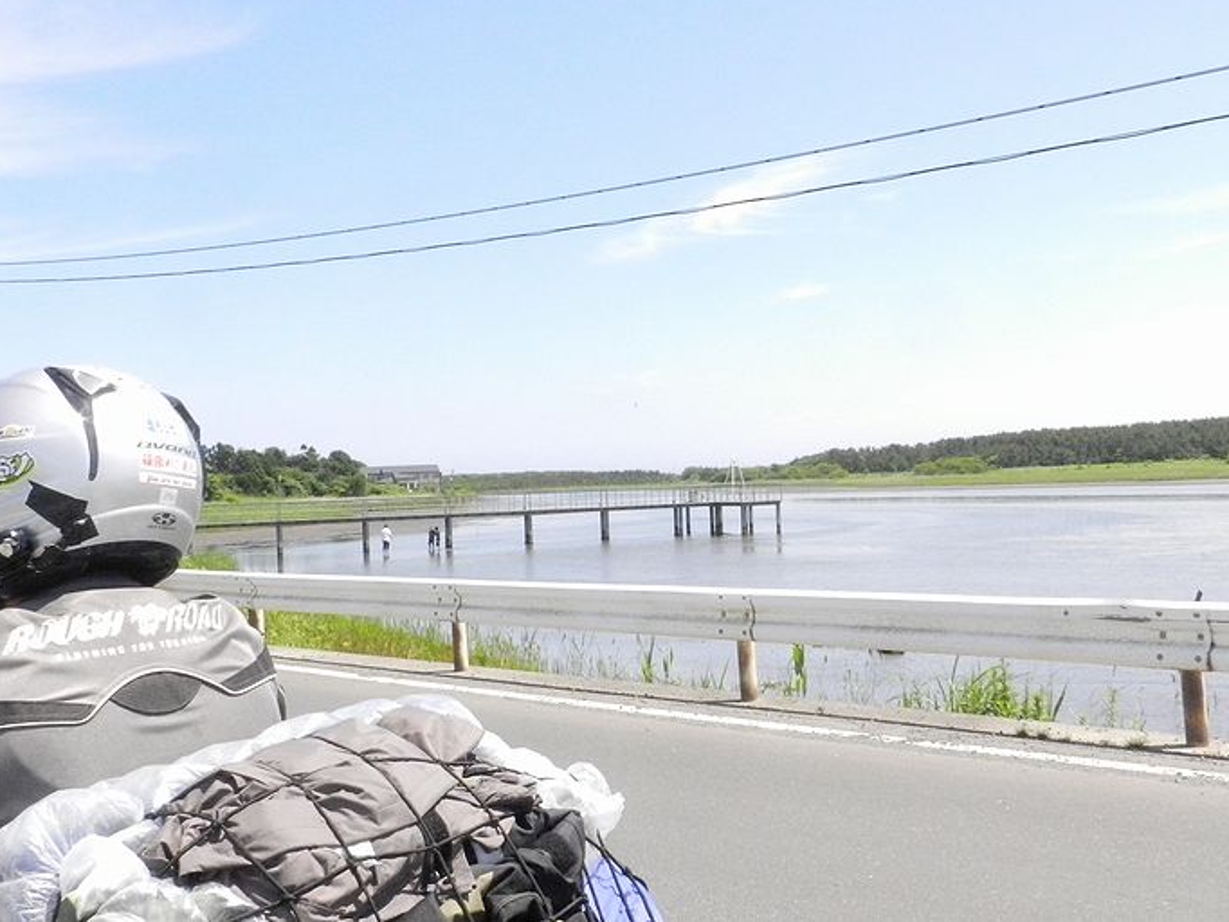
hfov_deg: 47.8
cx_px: 624
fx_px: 1385
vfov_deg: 36.8
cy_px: 451
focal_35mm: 39
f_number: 8
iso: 1600
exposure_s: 1/1500
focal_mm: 6.7
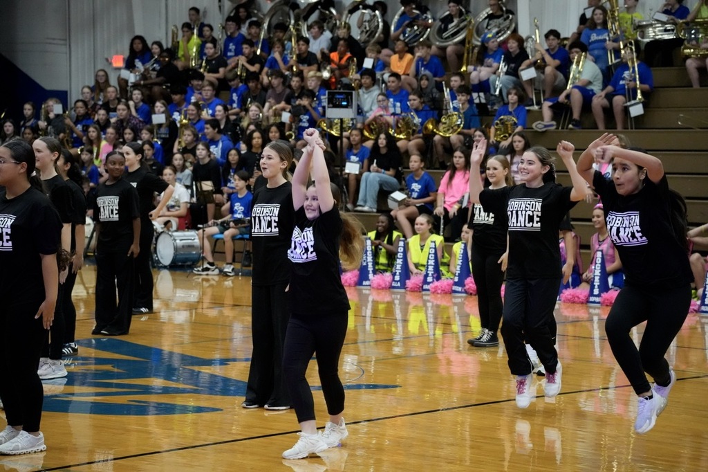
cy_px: 236
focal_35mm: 111
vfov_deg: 12.3
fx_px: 2182
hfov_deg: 18.4
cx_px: 354
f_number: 5.6
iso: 12800
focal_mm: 111
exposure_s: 1/320
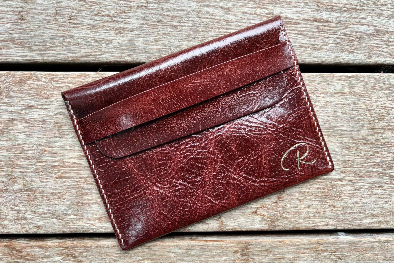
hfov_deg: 65.5
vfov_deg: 46.4
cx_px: 202
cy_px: 129
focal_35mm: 28
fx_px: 306
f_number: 1.6
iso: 125
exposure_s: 1/60
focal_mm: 5.96
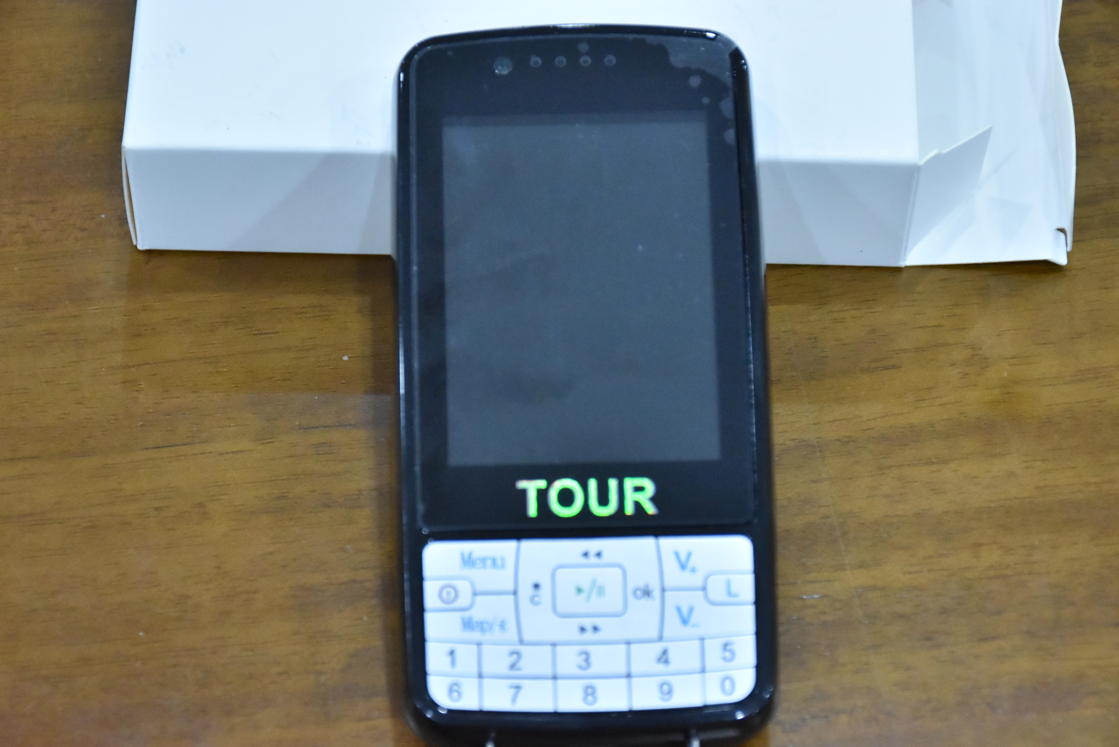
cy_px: 374
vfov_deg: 11.4
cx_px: 560
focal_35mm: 120
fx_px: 3731
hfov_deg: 17.1
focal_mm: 80
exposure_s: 1/125
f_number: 5.3
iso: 4500
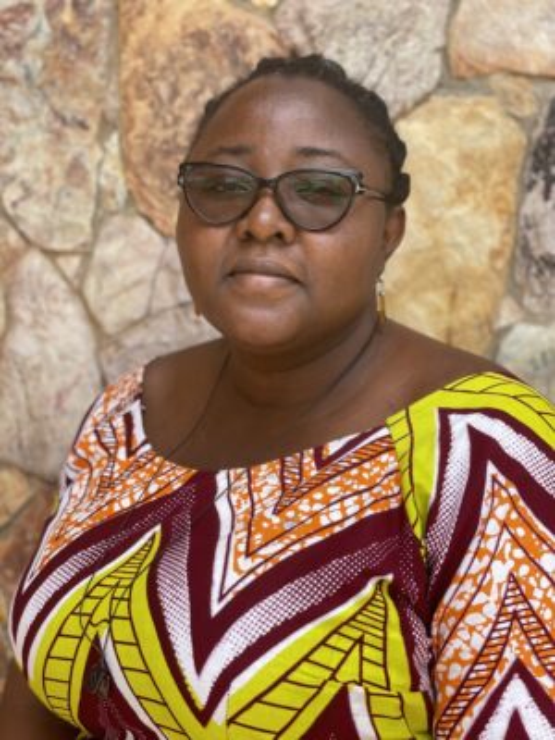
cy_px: 370
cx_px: 278
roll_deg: +0.9
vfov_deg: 36.8
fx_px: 1112
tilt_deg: -7.5
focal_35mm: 52
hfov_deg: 28.0
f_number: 2
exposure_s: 1/130
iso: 25
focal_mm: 6
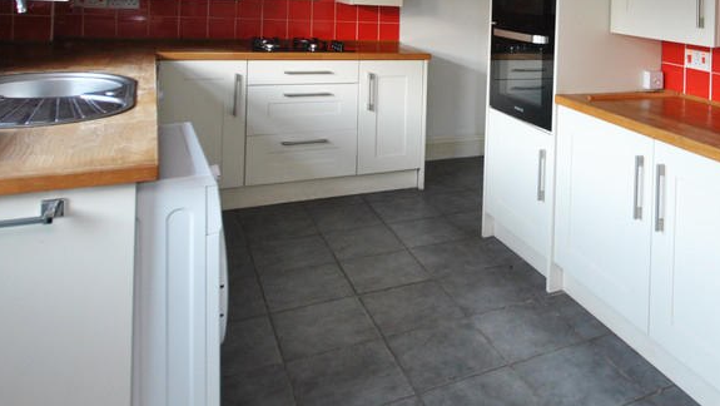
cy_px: 63
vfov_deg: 39.4
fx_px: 535
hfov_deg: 64.9
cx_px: 515
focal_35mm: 28
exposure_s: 1/10
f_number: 4
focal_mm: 10
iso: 400
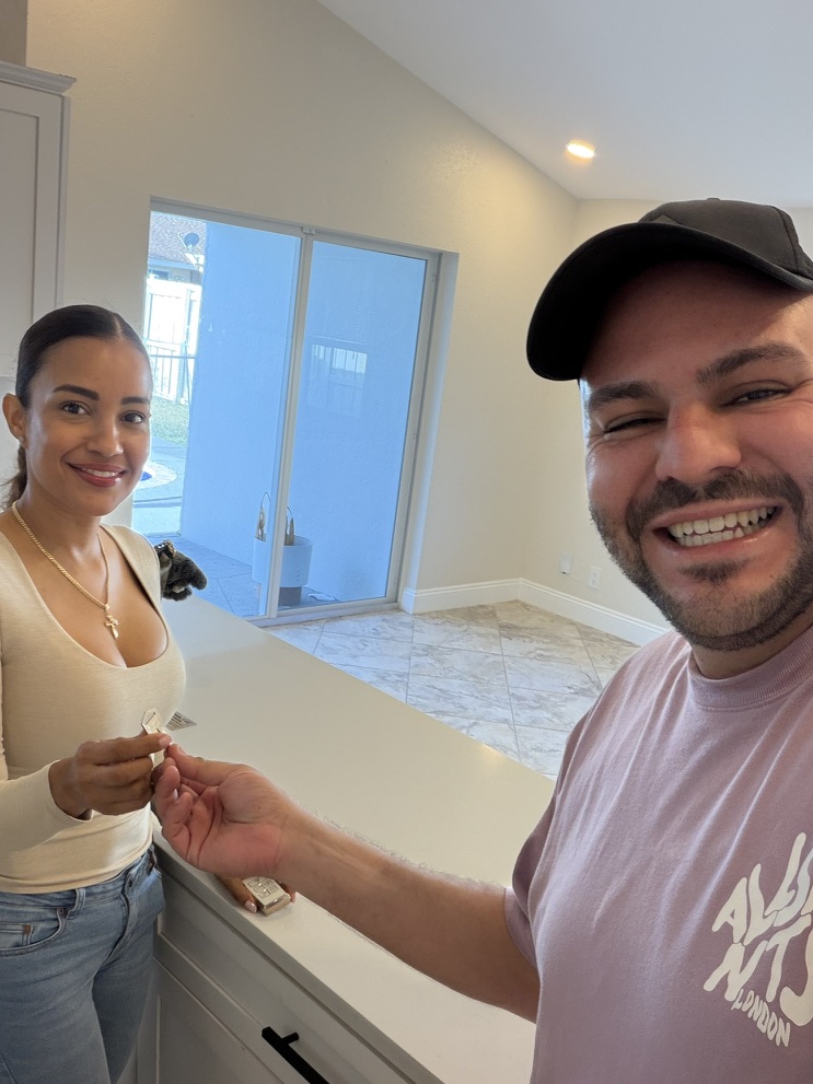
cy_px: 558
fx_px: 971
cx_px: 402
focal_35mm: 31
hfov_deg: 45.4
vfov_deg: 58.3
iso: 125
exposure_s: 1/60
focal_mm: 2.71
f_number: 1.9
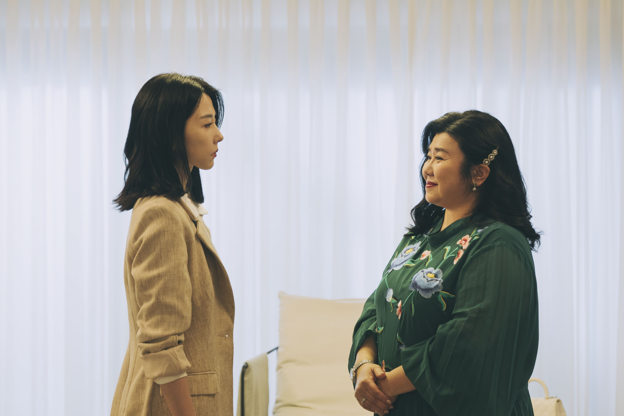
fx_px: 1525
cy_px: 213
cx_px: 318
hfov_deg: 23.1
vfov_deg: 15.5
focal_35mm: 88
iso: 1000
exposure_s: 1/50
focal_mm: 56
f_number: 2.8
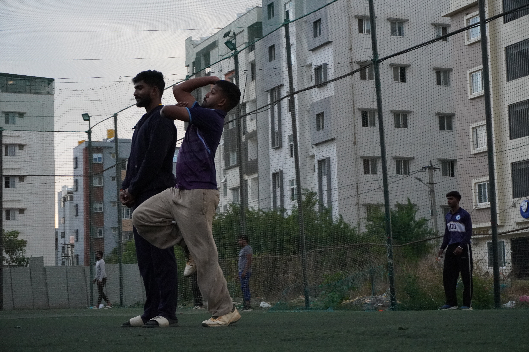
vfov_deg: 18.2
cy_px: 176
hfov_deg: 27.0
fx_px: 1102
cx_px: 264
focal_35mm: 75
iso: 2500
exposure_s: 1/1000
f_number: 5.6
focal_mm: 50
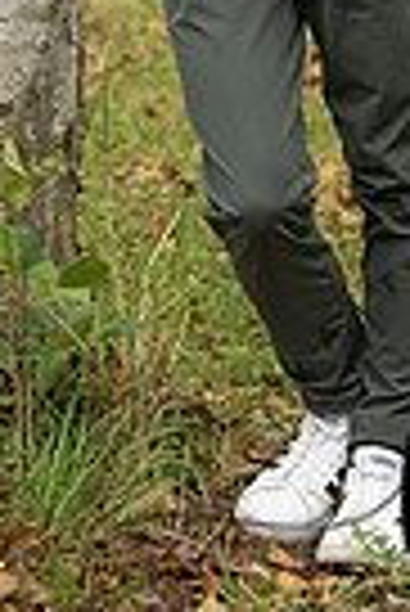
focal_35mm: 347
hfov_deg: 4.0
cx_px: 234
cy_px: -238
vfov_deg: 5.9
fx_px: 5912
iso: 400
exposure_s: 1/200
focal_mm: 105
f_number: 4.5
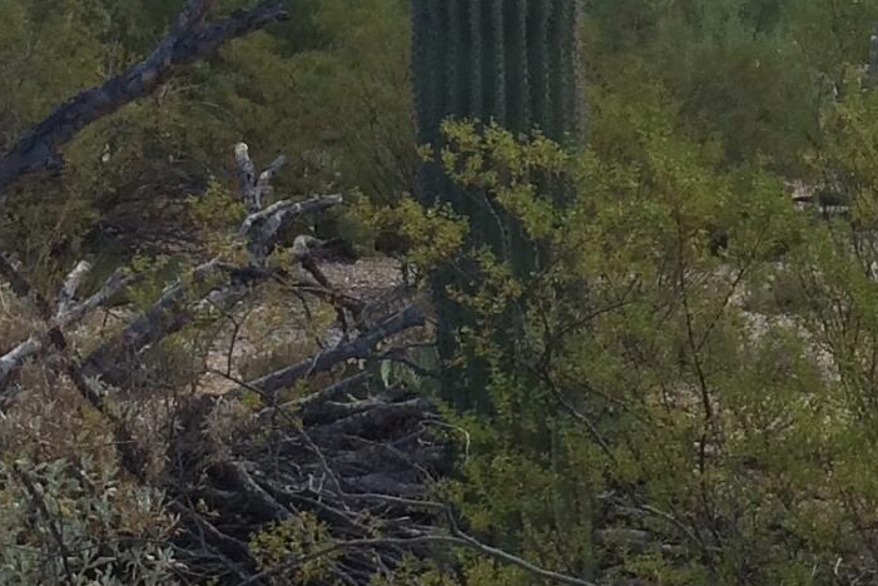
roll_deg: +1.3
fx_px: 3147
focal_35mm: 129
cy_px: 16
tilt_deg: -2.0
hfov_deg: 15.0
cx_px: 1200
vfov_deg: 10.6
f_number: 2.2
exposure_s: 1/1172
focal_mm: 4.15
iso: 32
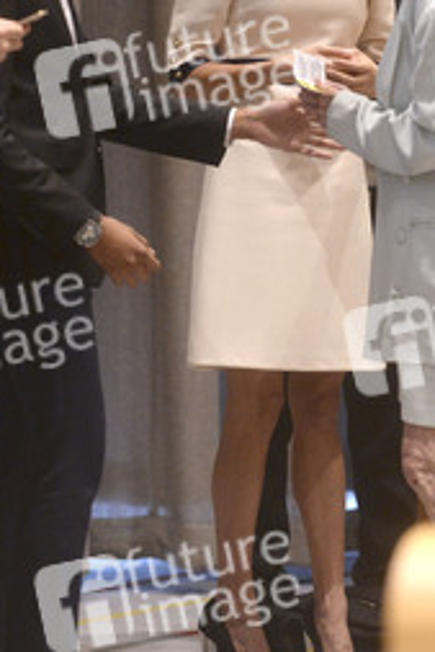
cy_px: 206
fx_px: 4579
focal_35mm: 253
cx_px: 243
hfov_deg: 5.4
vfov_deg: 8.1
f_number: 3.5
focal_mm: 160
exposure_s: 1/250
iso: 4000
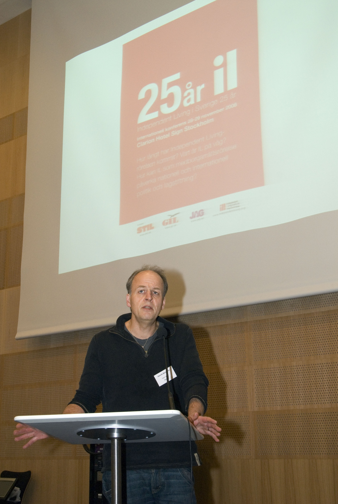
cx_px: 169
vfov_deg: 41.1
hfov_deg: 28.2
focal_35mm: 48
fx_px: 674
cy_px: 252
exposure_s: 1/15
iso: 800
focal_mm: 32
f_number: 8
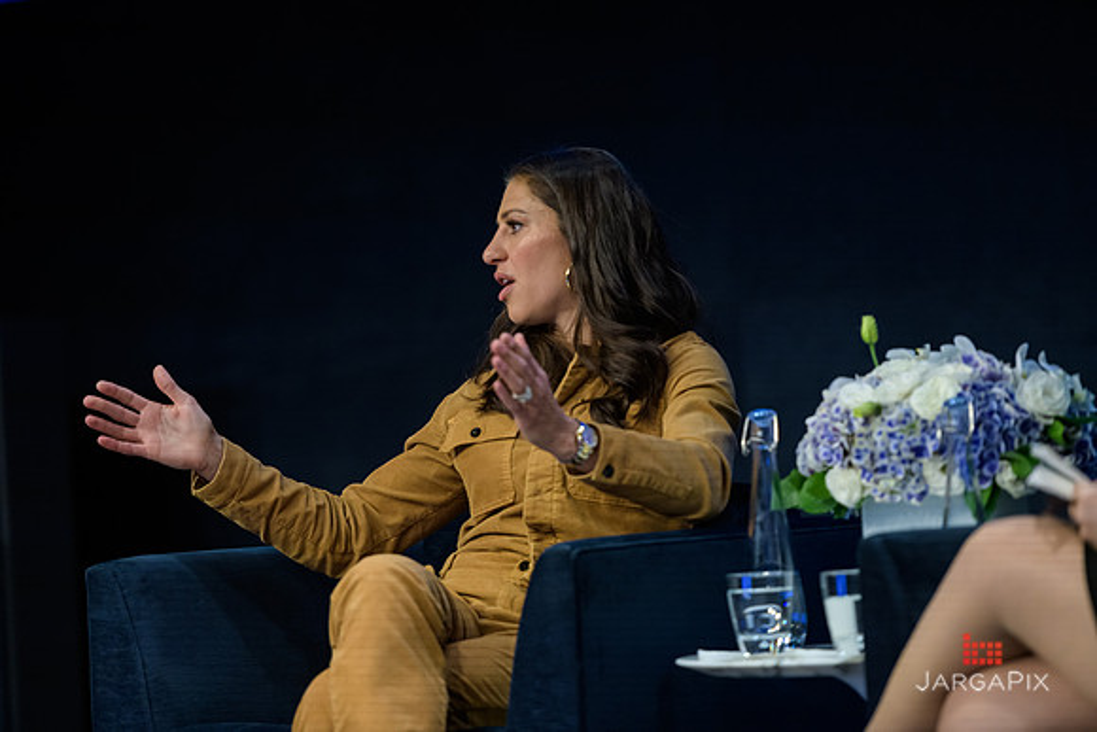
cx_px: 548
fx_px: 5486
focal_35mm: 180
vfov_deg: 7.6
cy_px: 366
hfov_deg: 11.4
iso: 1600
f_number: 3.2
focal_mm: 180
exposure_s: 1/250
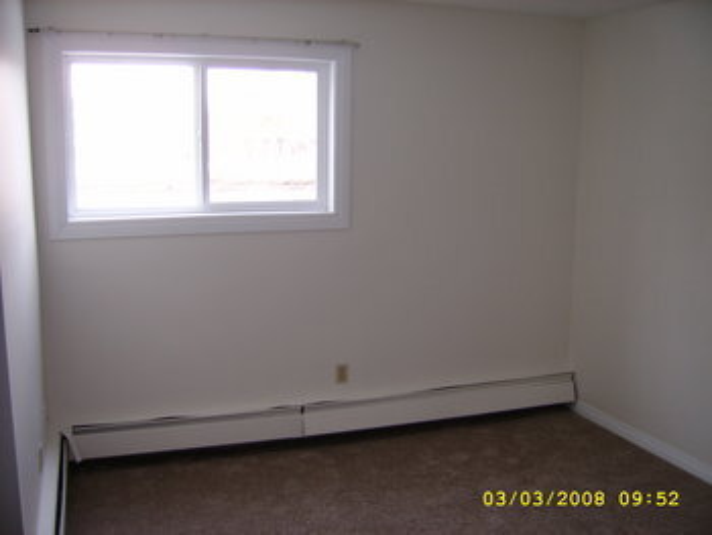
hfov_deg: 52.6
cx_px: 356
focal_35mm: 35
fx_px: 720
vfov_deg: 40.7
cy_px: 268
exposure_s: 1/30
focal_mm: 5.95
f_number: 2.8
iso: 50
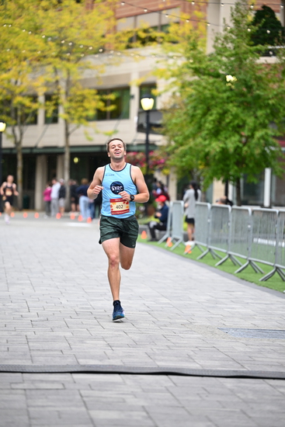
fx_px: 1602
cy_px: 214
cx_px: 142
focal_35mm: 135
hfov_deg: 10.2
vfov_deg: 15.2
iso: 1250
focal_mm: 135
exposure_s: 1/1600
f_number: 2.8
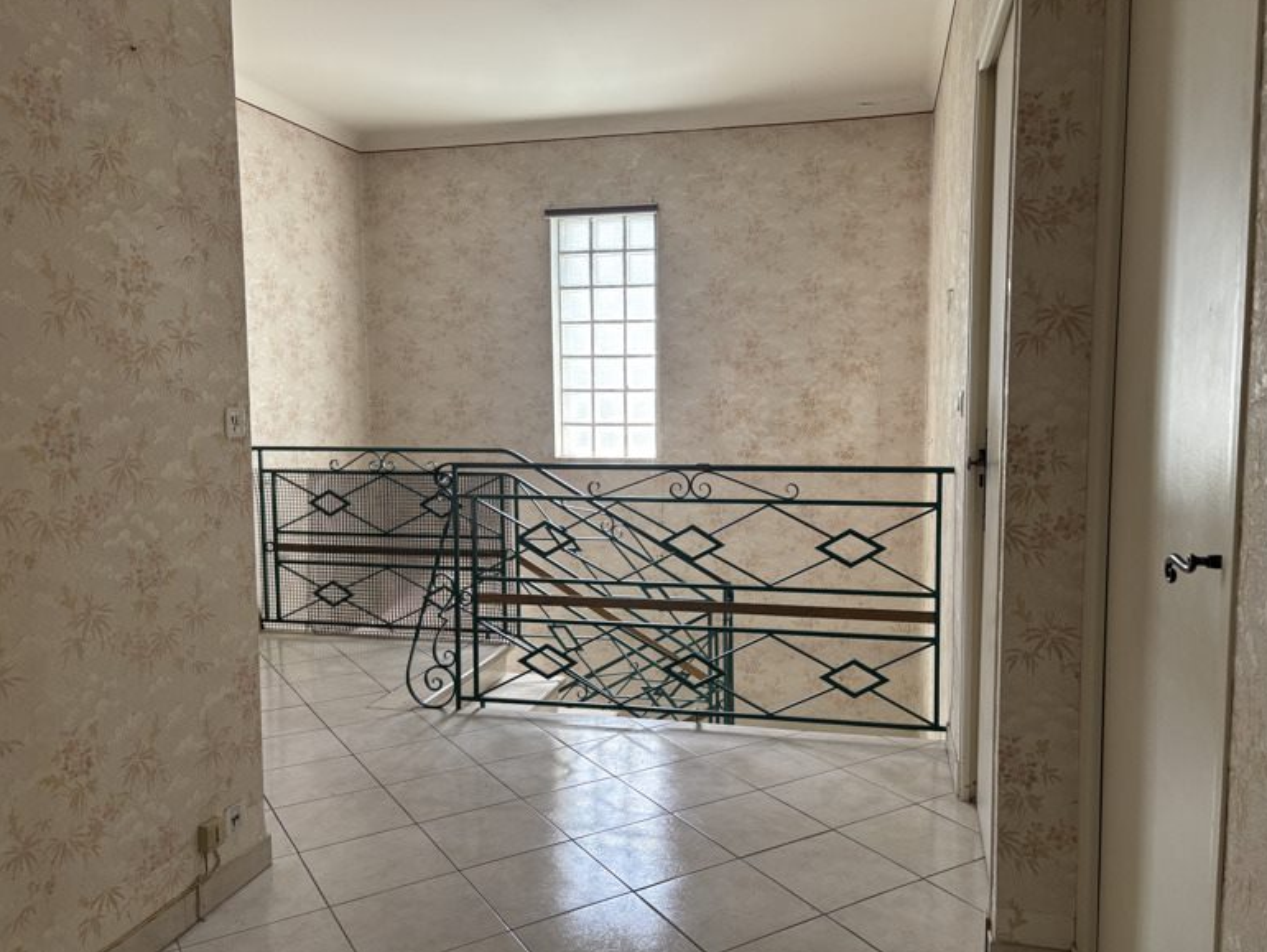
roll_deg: +0.8
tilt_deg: -4.6
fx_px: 989
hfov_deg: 65.3
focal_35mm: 27
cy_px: 483
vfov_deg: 51.4
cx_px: 630
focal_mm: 5.96
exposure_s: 1/121
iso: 80
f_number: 1.6
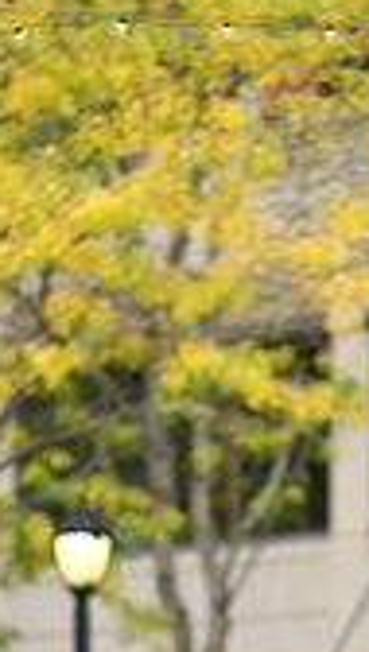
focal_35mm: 617
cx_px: 383
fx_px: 10690
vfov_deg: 3.5
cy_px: 893
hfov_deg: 2.0
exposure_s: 1/1600
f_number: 2.8
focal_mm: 180
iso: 640
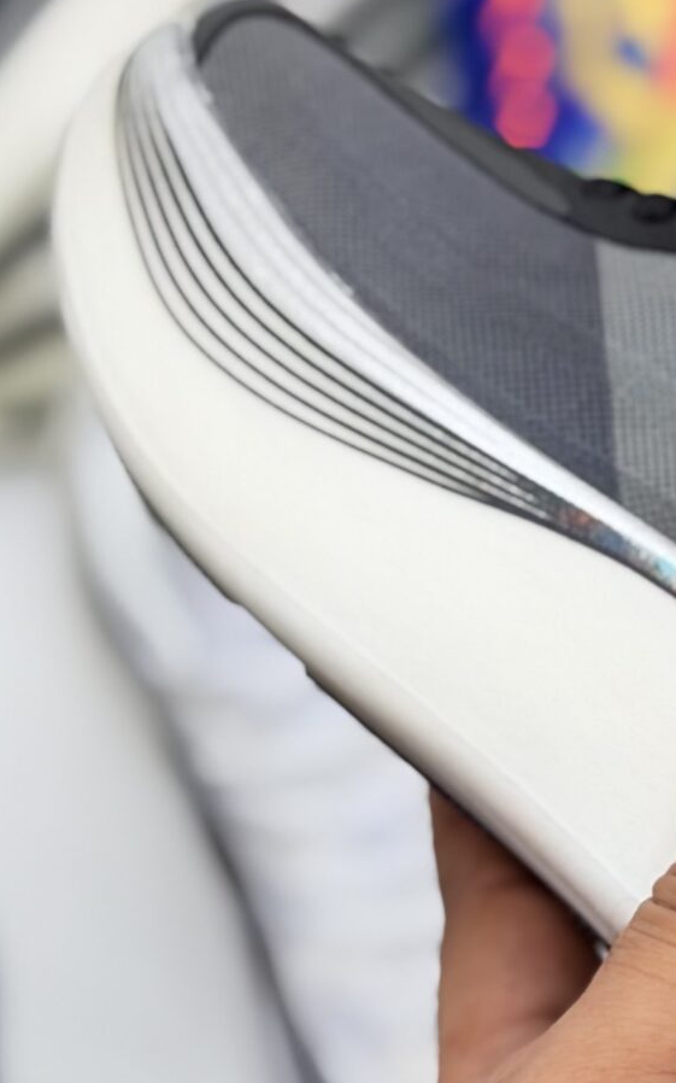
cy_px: 523
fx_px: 4276
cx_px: 978
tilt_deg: -57.0
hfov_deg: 8.8
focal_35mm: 145
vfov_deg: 14.4
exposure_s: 1/286
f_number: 1.78
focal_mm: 6.76
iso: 64
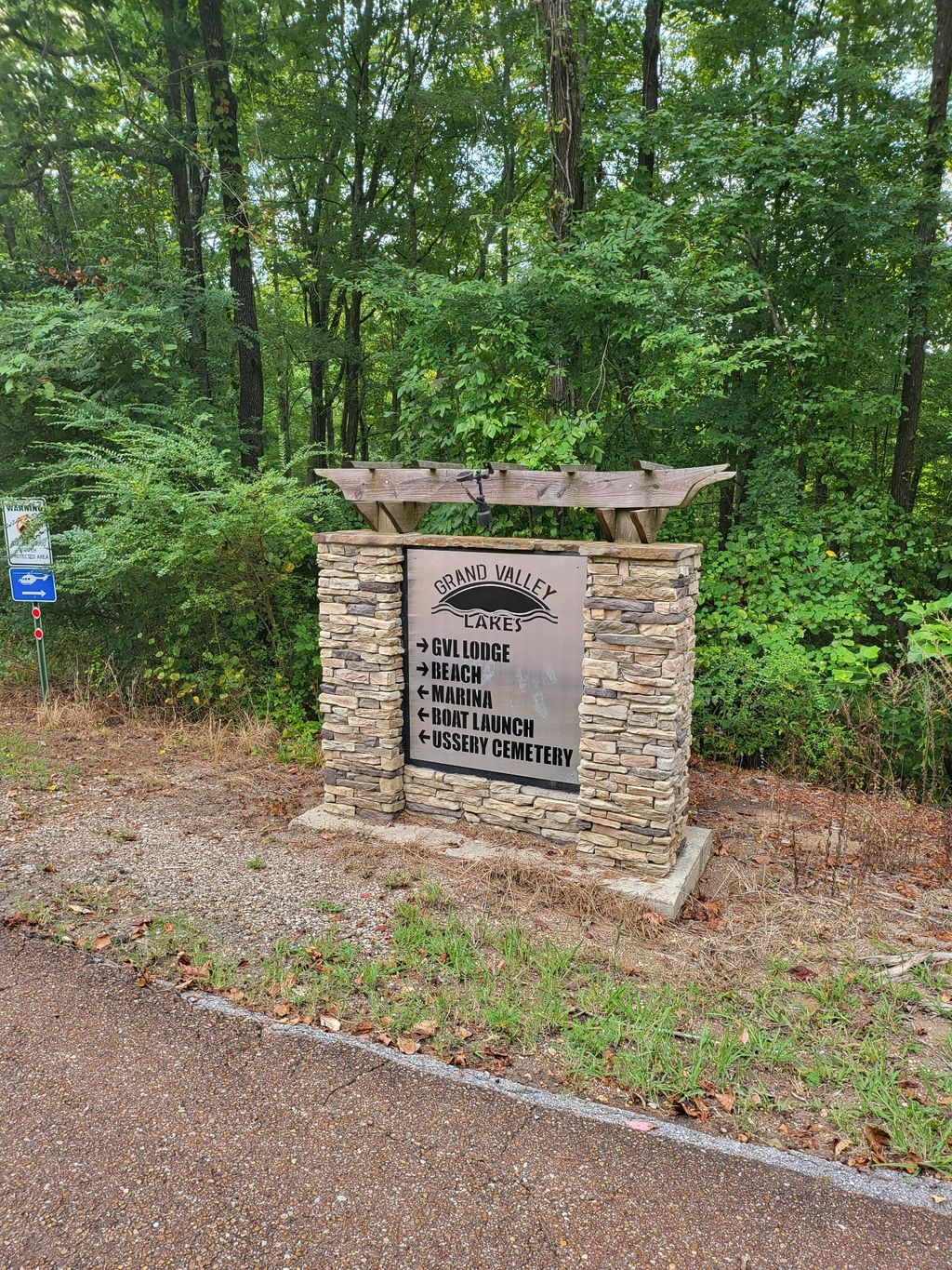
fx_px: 880
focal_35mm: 24
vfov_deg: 71.6
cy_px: 635
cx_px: 476
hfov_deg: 56.8
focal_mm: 5
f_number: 1.8
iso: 40
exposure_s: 1/120
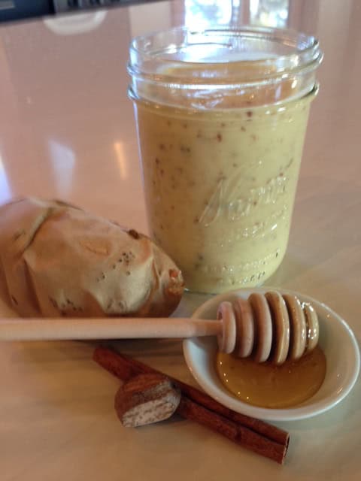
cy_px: 240
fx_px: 459
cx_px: 180
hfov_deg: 42.9
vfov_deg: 55.4
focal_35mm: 33
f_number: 2.4
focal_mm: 4.1
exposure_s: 1/20
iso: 125
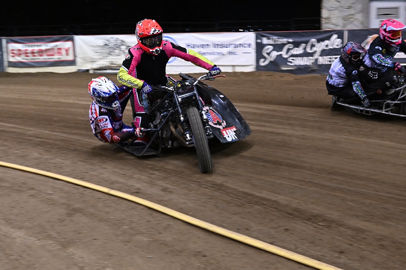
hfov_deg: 40.4
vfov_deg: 27.5
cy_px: 135
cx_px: 203
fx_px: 552
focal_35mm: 49
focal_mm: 33
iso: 3200
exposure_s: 1/200
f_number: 3.5
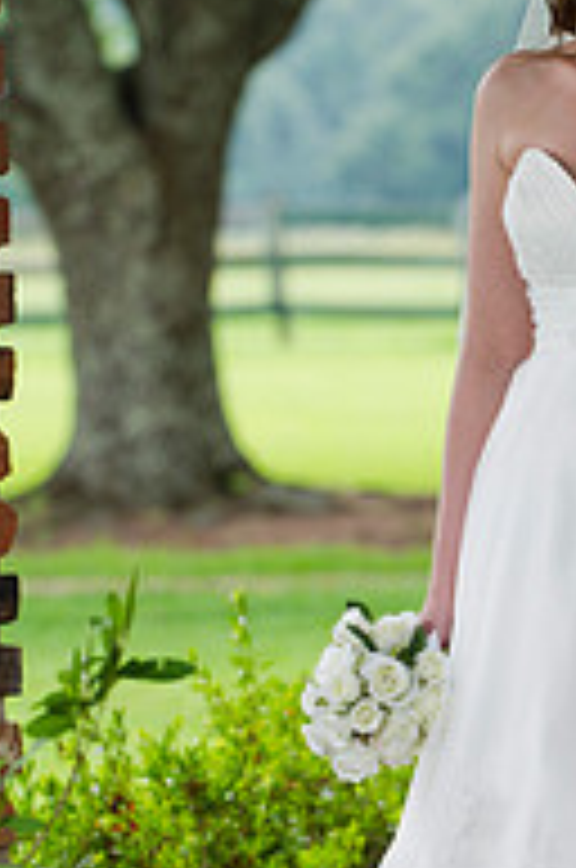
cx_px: 659
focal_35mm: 303
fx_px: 7298
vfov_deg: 6.8
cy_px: 580
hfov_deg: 4.5
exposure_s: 1/250
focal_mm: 130
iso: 500
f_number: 3.5
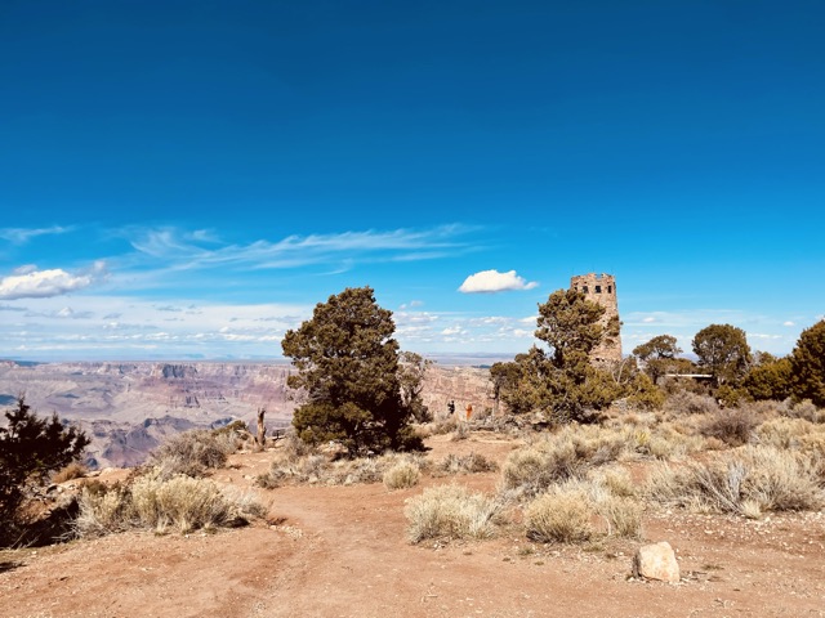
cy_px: 309
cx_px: 412
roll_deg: +0.9
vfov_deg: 54.9
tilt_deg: +3.2
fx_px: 596
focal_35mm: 25
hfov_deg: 69.4
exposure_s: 1/5917
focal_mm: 5.1
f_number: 1.6
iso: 32
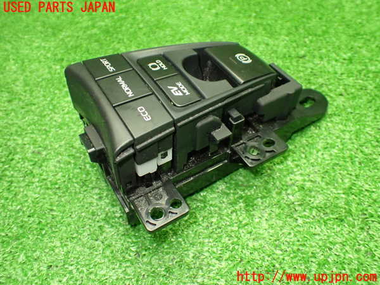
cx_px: 190
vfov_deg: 46.8
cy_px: 142
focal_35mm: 30
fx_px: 329
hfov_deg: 60.0
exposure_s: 1/80
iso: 800
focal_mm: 5.4
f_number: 2.3
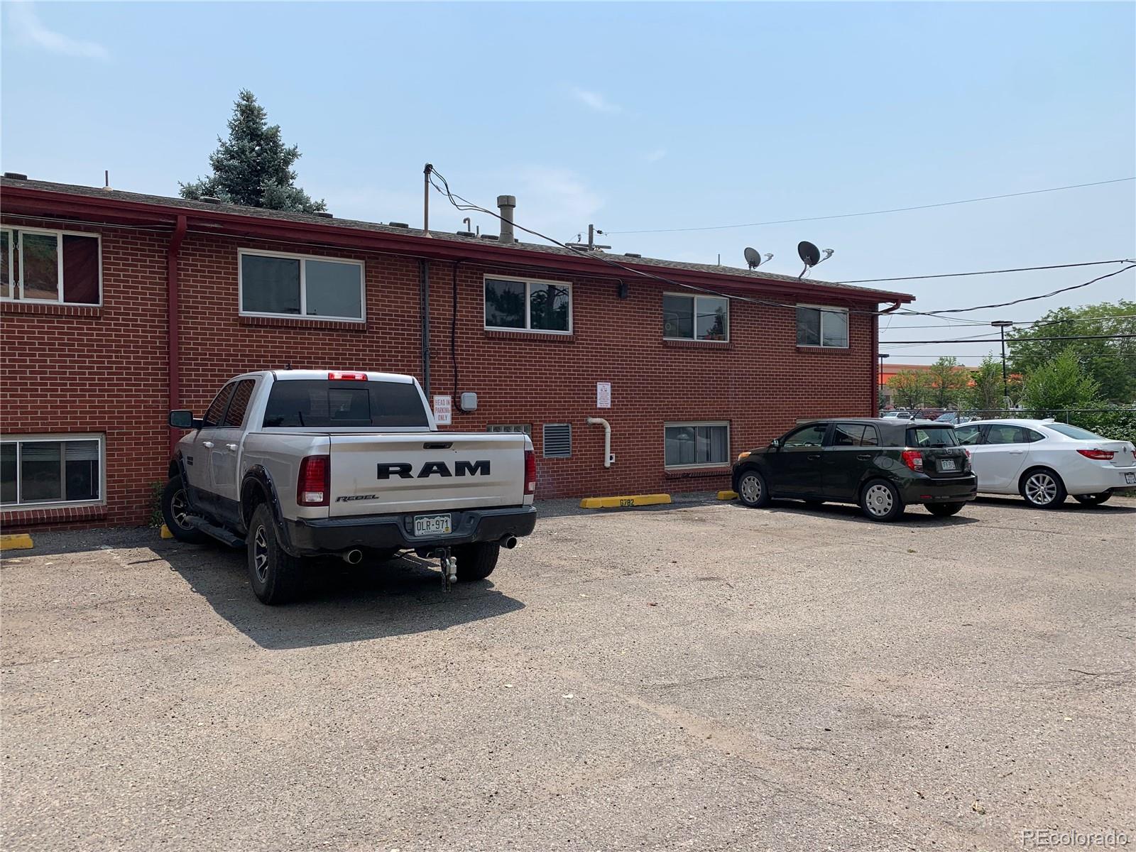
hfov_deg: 67.3
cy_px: 426
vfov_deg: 53.1
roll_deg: -0.6
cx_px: 568
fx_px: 853
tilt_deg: +0.2
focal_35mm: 26
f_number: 1.8
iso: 25
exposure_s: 1/3185
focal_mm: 4.25
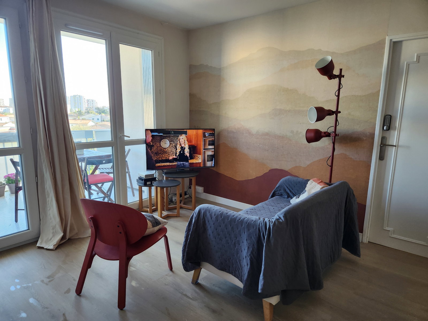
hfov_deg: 73.9
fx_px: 284
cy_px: 160
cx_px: 214
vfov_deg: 58.9
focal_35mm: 23
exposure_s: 1/180
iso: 160
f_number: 1.8
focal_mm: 5.4
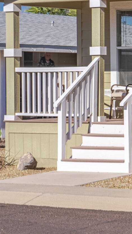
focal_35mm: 179
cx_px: 329
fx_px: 1114
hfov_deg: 6.4
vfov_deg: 12.0
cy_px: 70
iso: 160
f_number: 8
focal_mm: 48
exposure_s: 1/8000
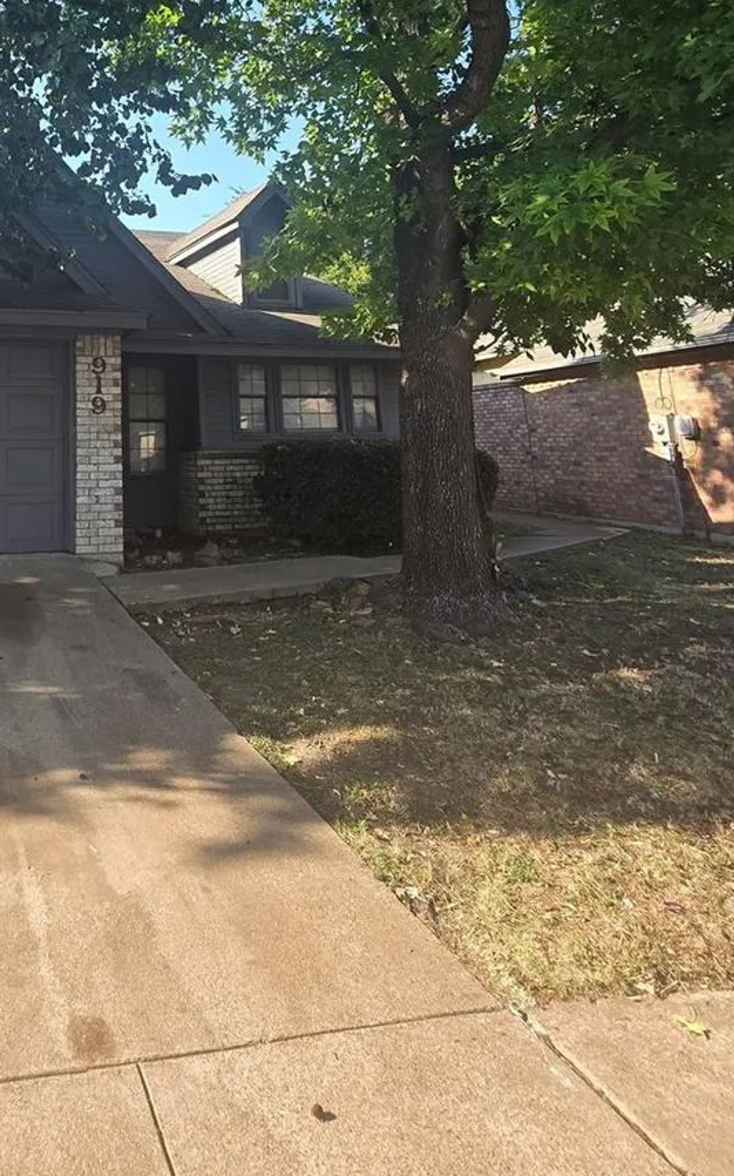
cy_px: 276
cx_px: 87
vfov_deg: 73.3
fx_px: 704
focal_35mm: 22
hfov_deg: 49.6
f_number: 2.2
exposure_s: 1/437
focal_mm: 2.2
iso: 50
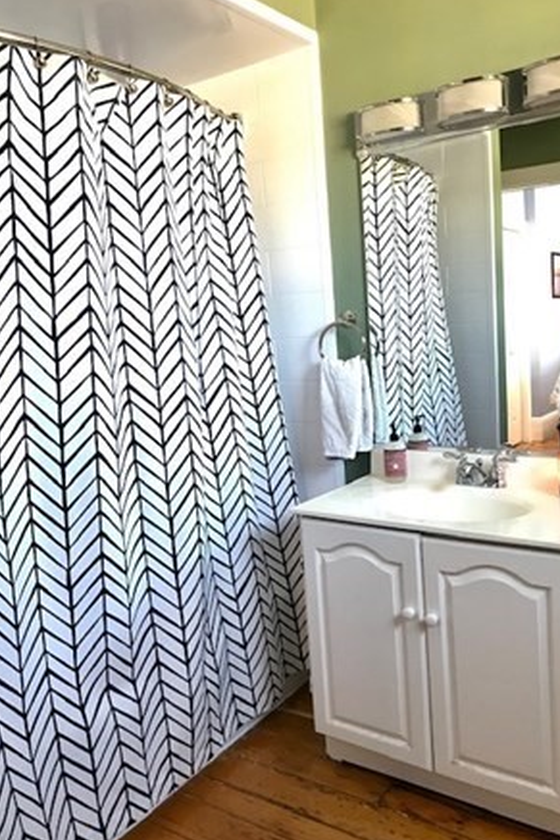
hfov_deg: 43.5
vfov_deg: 61.9
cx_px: 318
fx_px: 701
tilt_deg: -7.6
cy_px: 425
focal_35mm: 30
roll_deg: +3.1
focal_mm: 3.99
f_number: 1.8
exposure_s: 1/15
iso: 64
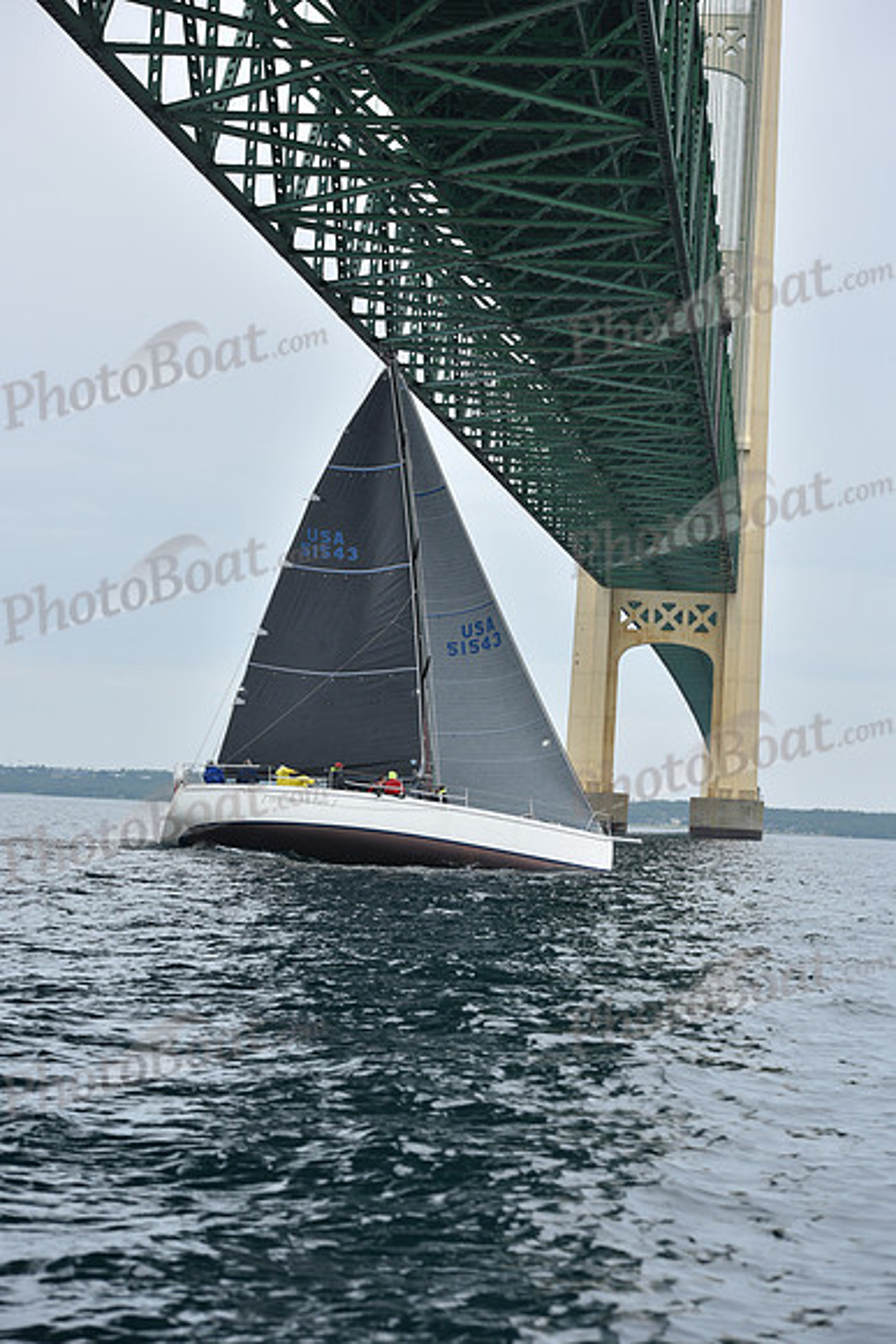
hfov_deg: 16.1
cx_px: 448
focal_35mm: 85
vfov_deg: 23.9
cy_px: 672
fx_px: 3171
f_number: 5.6
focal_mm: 85
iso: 250
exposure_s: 1/800
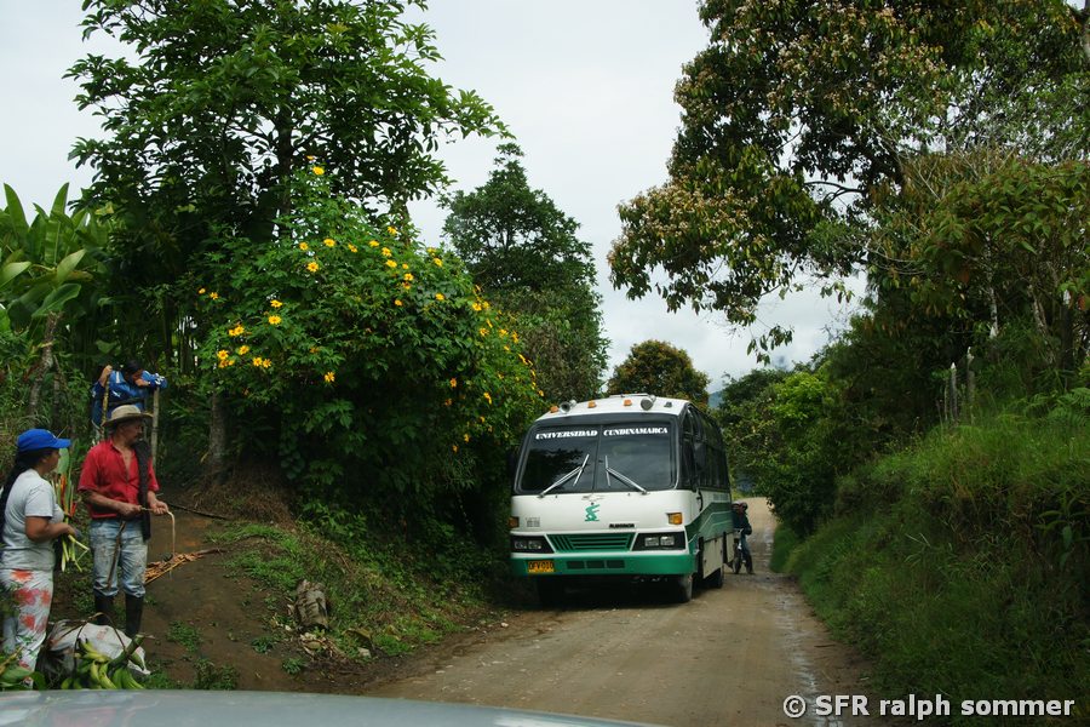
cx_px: 545
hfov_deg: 49.6
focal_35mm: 39
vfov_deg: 34.2
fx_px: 1181
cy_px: 364
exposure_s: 1/200
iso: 200
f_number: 11
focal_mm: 26
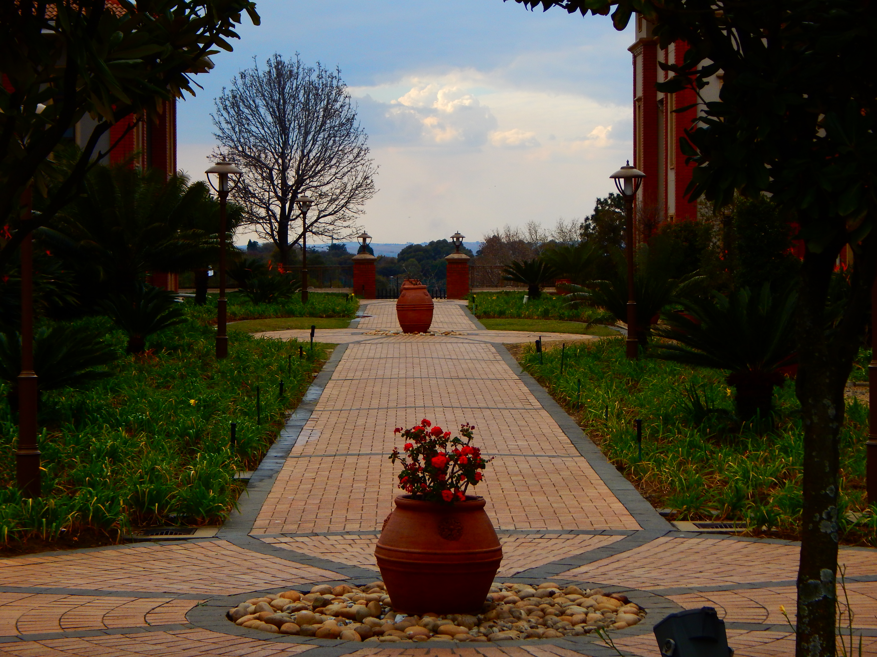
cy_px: 328
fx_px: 2356
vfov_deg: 15.9
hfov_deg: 21.1
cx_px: 438
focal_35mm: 93
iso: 125
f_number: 4.4
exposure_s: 1/500
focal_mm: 16.6
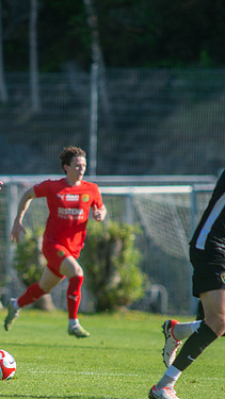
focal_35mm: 1001
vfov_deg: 2.2
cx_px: -60
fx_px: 10615
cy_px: 294
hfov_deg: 1.2
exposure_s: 1/1600
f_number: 4
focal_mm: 420
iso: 320
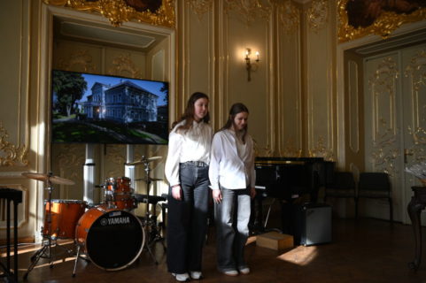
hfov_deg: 58.8
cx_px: 213
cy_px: 142
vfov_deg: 41.1
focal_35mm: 32
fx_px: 378
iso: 320
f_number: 2.8
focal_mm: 32
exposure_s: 1/400
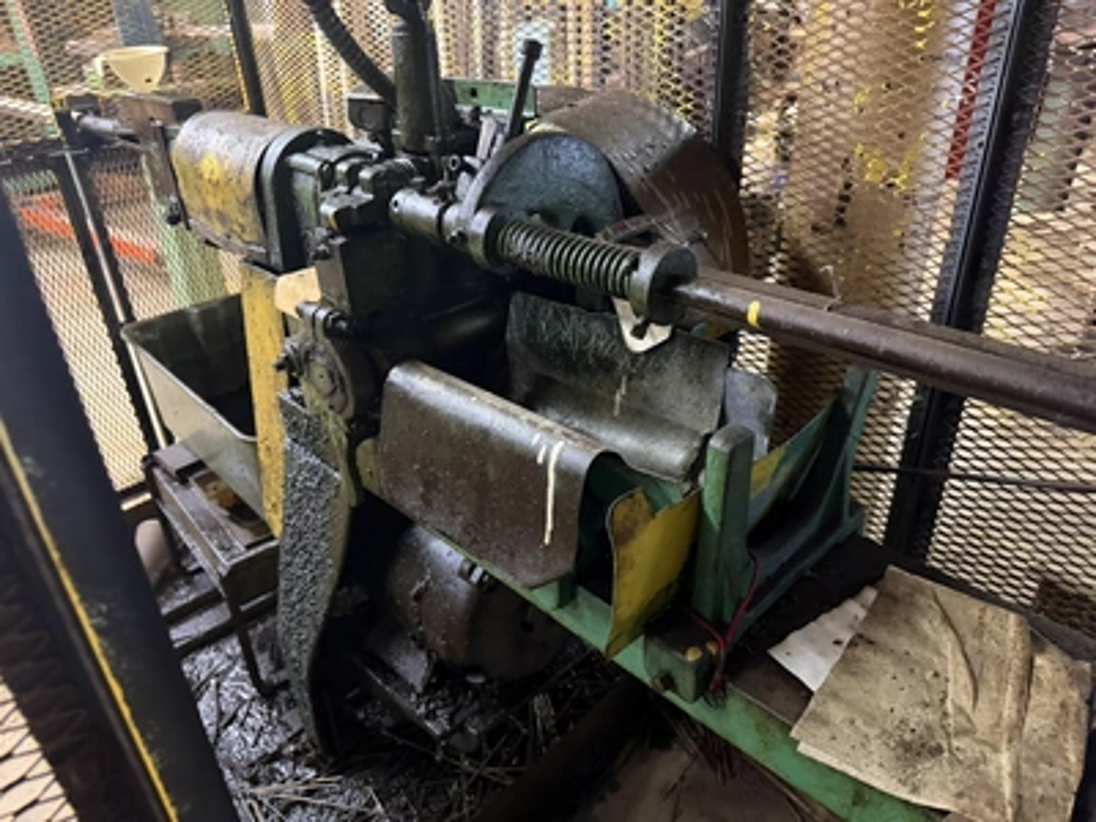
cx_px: 548
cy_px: 411
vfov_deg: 56.8
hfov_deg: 71.6
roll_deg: +2.1
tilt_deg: -29.6
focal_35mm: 24
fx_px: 760
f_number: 1.78
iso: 1000
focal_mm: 6.76
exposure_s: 1/30
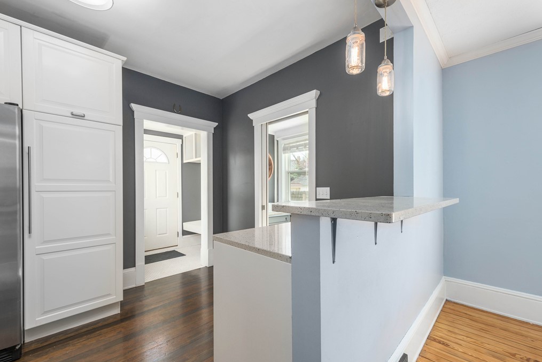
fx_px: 226
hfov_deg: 100.3
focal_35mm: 15
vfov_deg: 77.3
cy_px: 188
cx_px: 281
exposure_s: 1/60
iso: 200
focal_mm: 14
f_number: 9
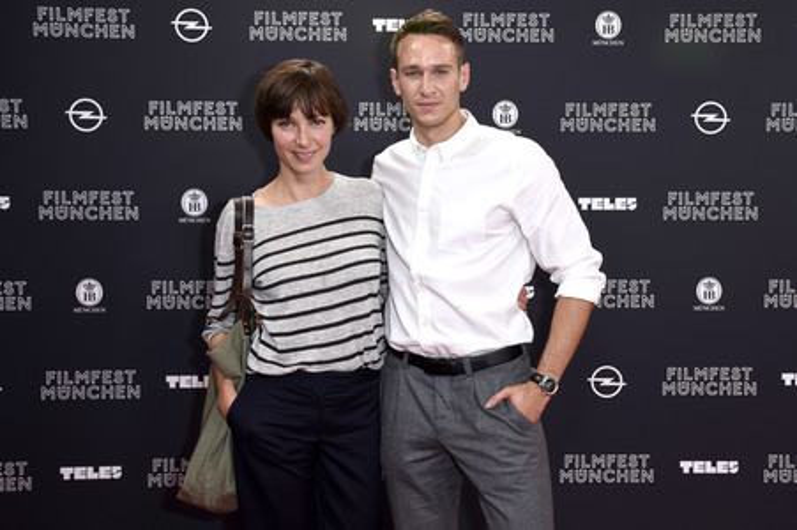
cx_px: 398
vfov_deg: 33.0
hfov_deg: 48.0
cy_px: 265
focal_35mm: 40
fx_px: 896
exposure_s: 1/100
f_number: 6.3
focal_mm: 27
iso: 400
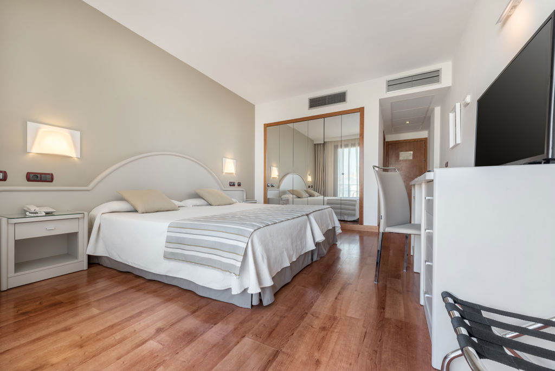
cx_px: 278
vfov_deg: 81.3
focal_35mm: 14
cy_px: 186
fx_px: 216
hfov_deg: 104.2
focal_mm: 14
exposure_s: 1/20
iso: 100
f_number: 11
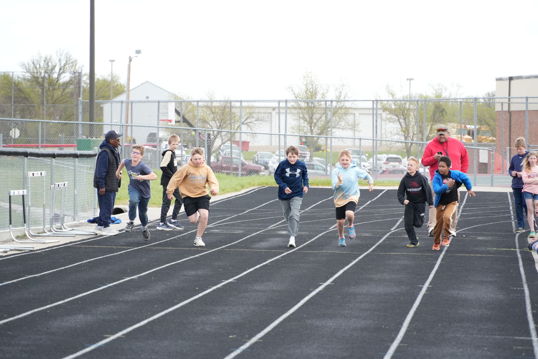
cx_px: 269
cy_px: 180
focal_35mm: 202
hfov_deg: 10.2
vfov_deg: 6.8
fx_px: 3026
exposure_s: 1/1250
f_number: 5.6
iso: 1250
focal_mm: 135
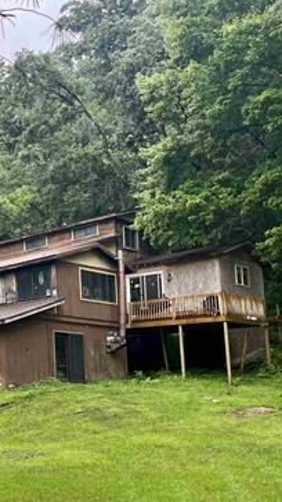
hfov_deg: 21.1
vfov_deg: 41.1
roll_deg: -0.2
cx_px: -111
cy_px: 304
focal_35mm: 50
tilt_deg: +8.0
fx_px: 665
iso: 40
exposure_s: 1/248
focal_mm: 5.1
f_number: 1.6
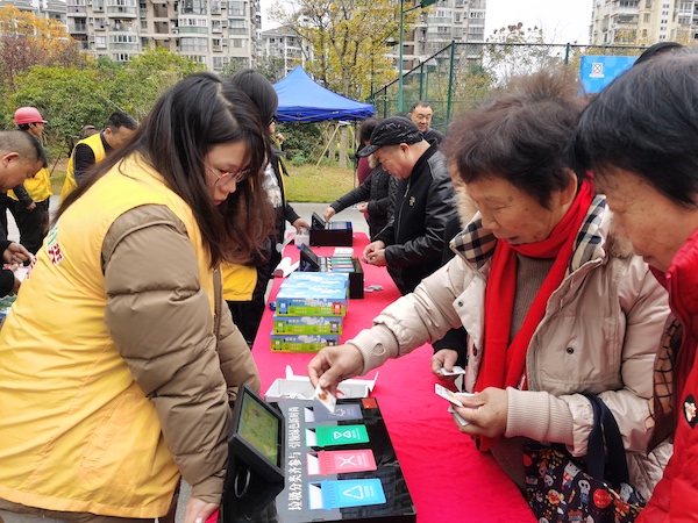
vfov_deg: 51.4
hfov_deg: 65.3
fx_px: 544
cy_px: 262
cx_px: 349
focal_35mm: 27
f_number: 1.6
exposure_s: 1/100
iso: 80
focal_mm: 5.56
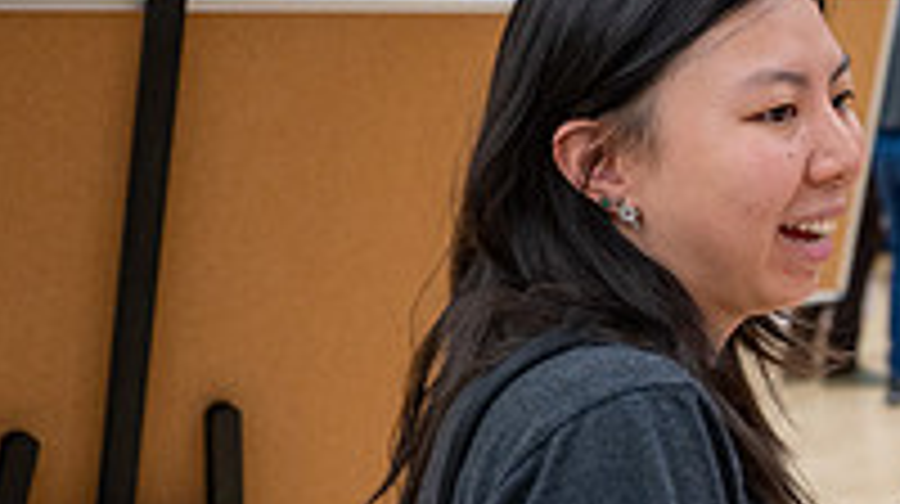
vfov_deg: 10.4
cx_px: 1415
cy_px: 176
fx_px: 2765
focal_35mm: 116
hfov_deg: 16.5
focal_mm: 32.5
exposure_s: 1/200
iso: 1100
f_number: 2.8
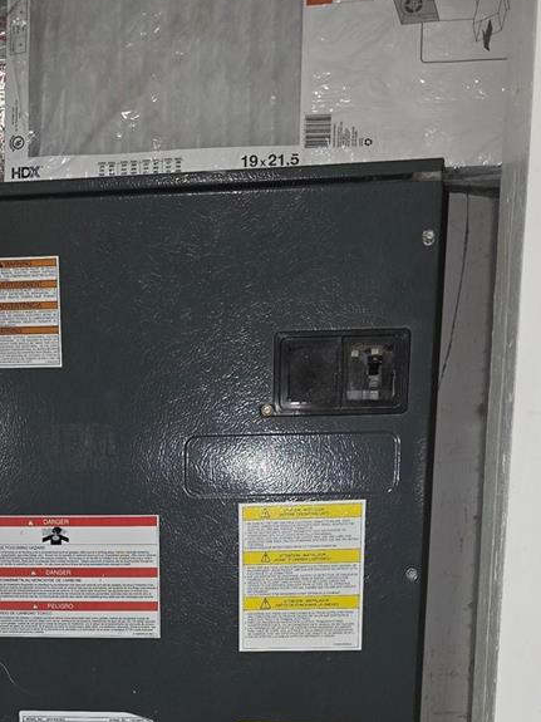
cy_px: 735
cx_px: 153
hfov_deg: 29.9
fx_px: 1001
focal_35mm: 48
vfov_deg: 35.6
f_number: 1.7
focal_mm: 6.3
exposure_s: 1/60
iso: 125
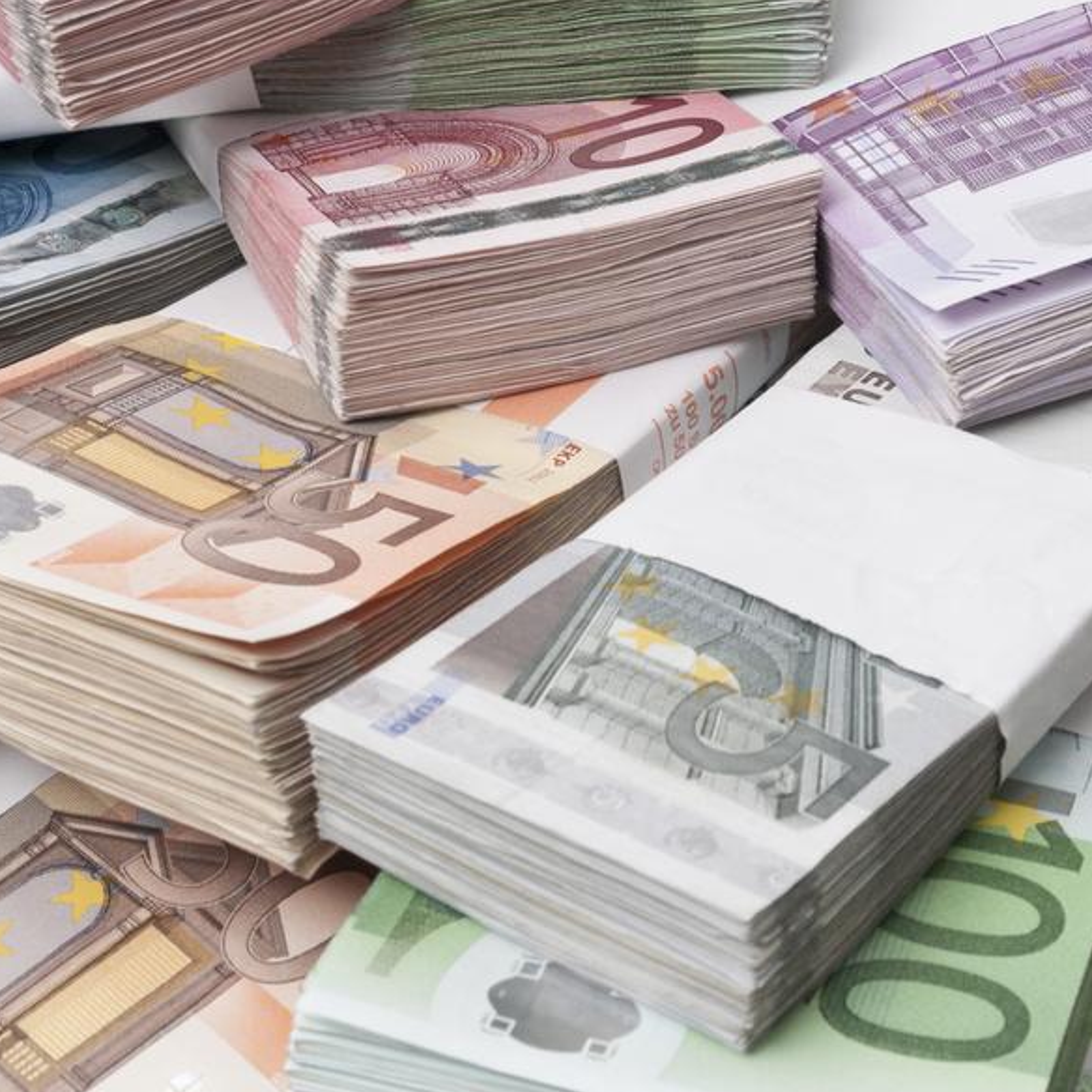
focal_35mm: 106
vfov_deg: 16.4
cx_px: 589
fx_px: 3783
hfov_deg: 16.4
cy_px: 540
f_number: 13
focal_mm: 38
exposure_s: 1/200
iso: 200
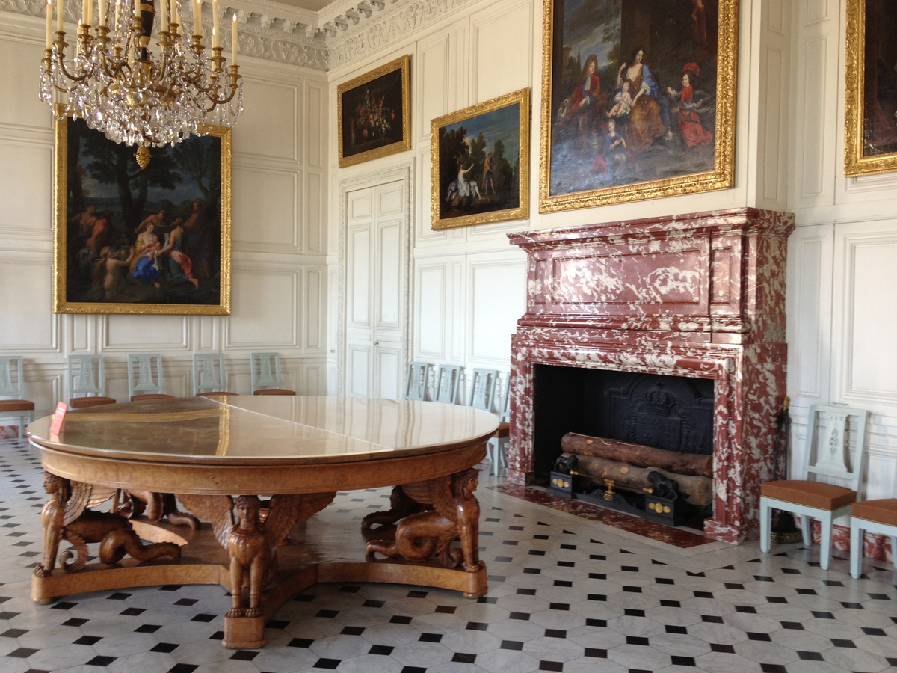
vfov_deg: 40.7
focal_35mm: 35
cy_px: 336
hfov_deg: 52.6
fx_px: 907
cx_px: 448
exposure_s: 1/20
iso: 50
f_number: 2.4
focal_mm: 4.28
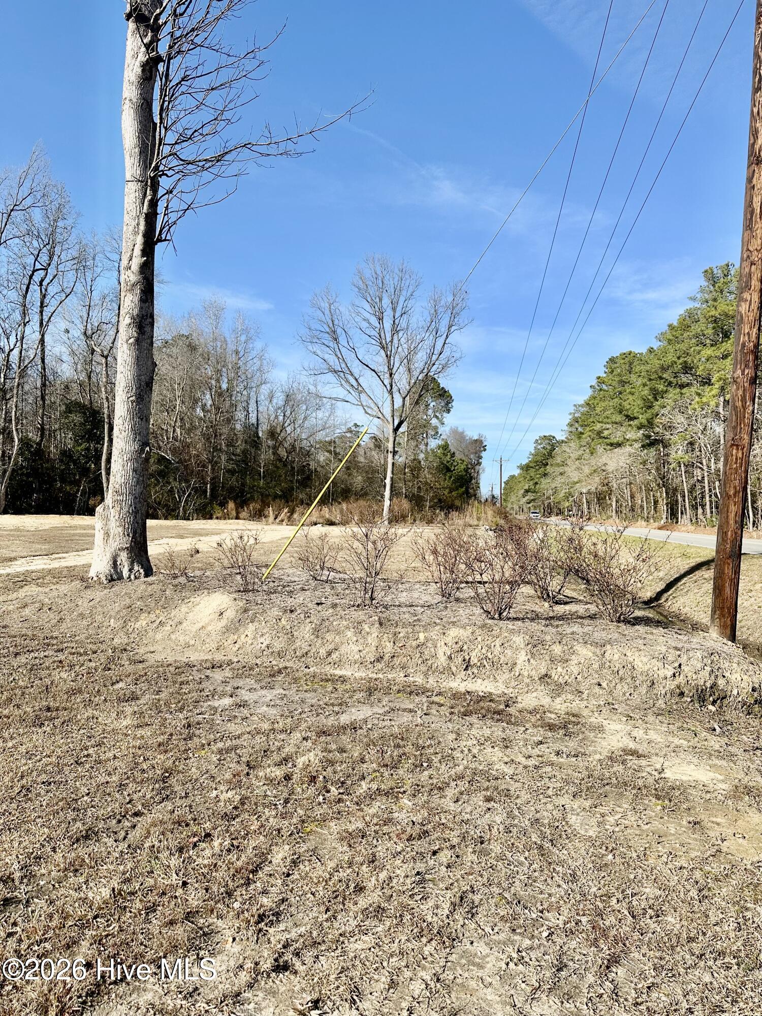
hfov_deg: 56.8
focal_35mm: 24
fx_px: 704
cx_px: 381
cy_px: 508
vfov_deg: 71.6
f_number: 1.78
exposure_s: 1/3861
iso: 80
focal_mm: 6.86
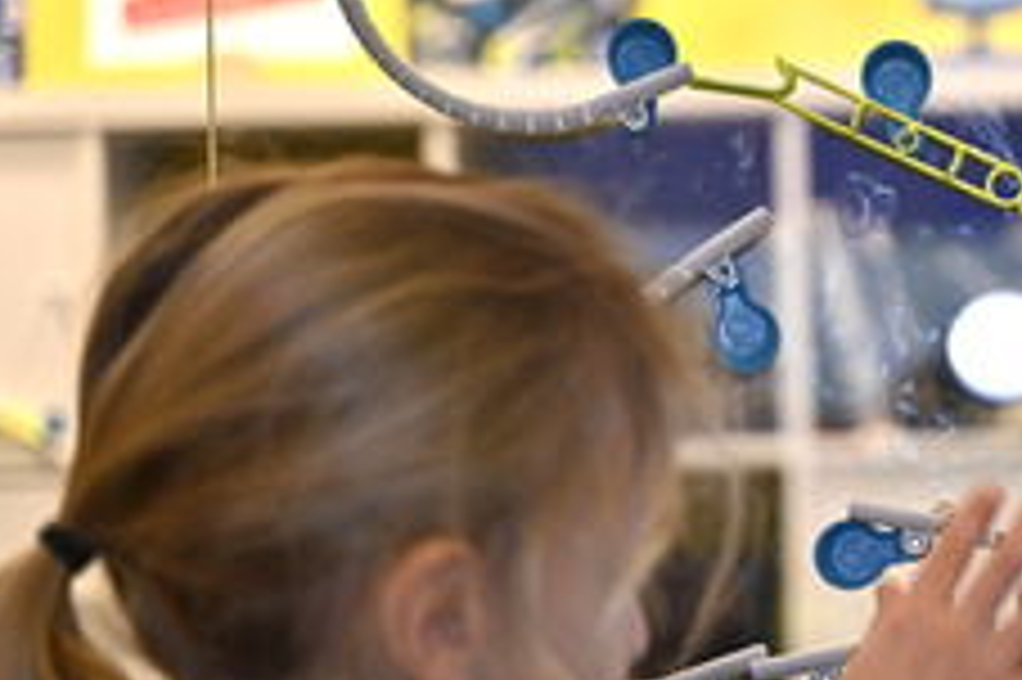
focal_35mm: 149
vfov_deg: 9.2
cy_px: 513
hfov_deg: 13.7
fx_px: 4227
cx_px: 925
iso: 250
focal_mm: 75
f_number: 2.8
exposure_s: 1/100
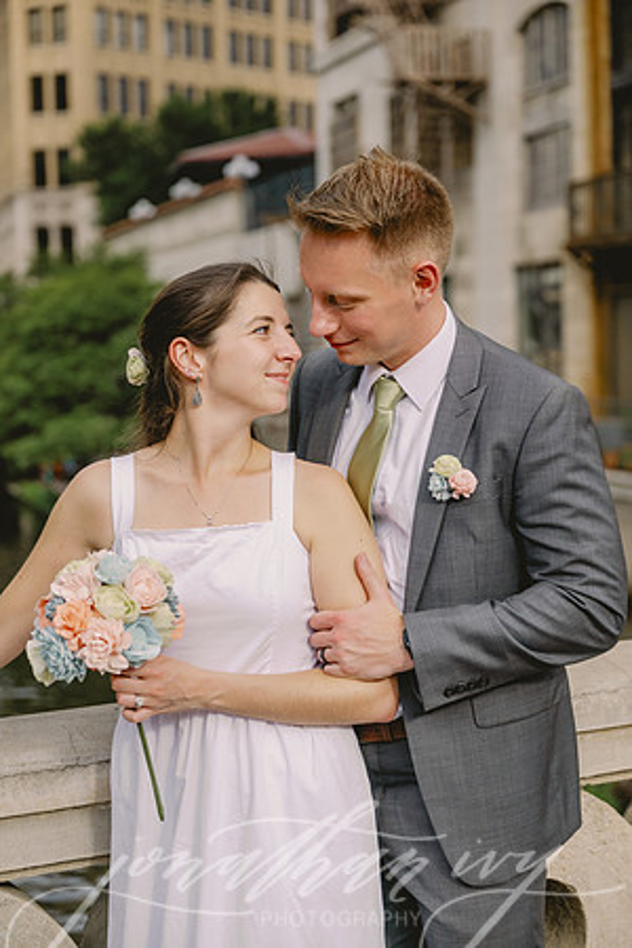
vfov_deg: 31.4
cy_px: 474
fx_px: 1685
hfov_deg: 21.2
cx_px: 316
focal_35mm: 64
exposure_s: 1/4000
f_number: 3.2
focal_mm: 64
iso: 400
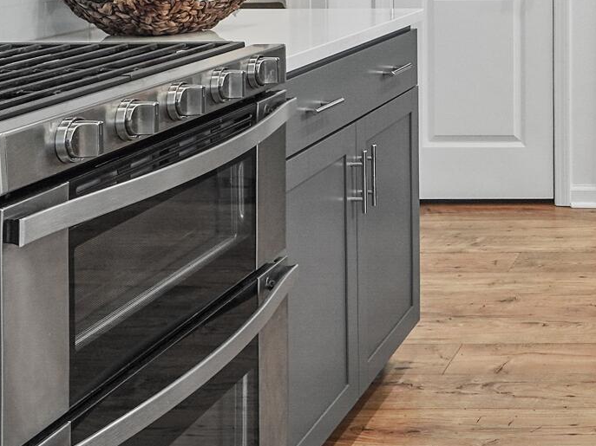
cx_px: 789
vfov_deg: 21.7
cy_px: -81
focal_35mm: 63
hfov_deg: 26.0
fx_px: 1085
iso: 100
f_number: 6.3
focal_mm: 10
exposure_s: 1/5
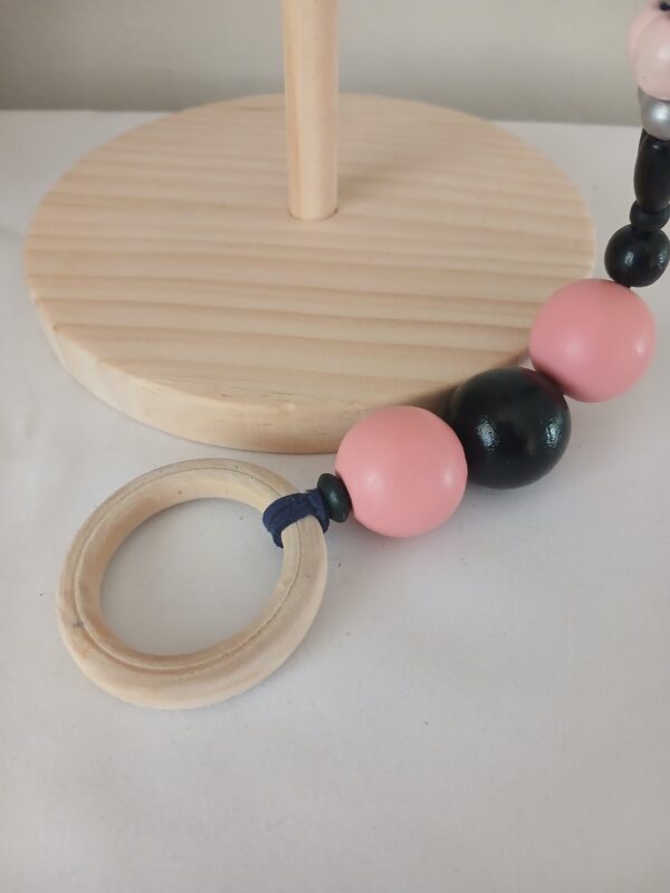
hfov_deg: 51.4
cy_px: 446
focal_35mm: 27
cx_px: 335
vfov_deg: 65.3
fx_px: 697
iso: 250
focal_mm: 3.98
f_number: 1.8
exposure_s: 1/33.3
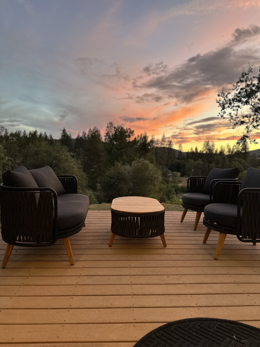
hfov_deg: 56.8
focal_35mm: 24
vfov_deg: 71.6
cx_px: 130
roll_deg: -1.0
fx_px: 240
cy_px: 174
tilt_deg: -3.4
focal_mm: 6.86
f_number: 1.78
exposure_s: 1/121
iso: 125
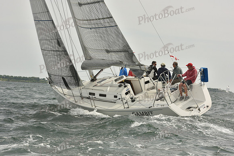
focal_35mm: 82
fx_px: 533
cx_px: 117
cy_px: 78
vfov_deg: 16.7
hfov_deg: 24.8
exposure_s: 1/1000
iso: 400
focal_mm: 82
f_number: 11
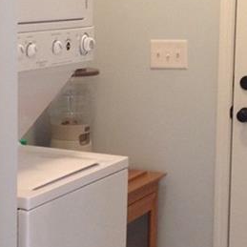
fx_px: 985
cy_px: 107
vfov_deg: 14.3
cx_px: 67
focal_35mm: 122
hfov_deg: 14.2
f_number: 2.4
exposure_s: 1/15
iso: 125
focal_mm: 4.28
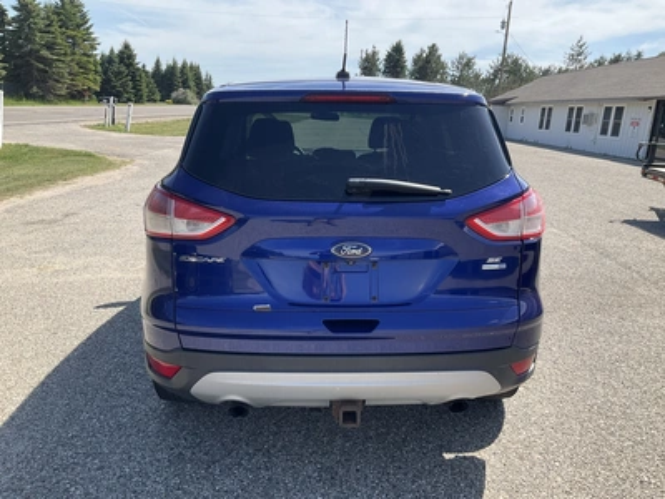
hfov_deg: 61.7
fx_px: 557
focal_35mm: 29
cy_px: 250
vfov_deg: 48.2
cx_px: 332
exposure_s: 1/1076
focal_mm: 3
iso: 25
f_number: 1.8
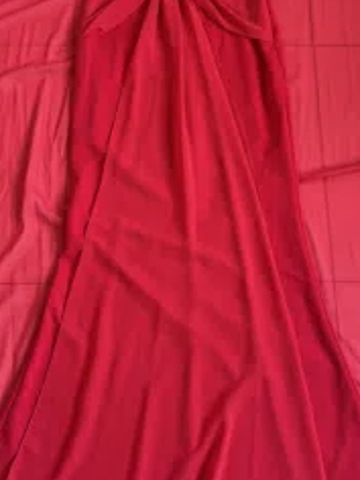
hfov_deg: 32.9
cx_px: 185
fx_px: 610
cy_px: 201
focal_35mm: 44
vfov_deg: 42.8
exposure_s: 1/68
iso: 125
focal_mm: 5.7
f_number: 1.5
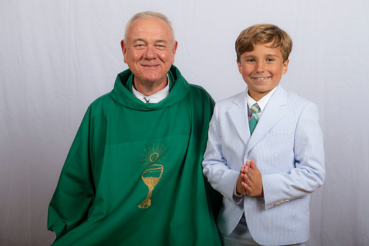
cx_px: 184
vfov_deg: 24.6
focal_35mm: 55
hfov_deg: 36.3
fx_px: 563
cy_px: 123
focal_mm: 55
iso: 320
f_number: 8
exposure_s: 1/200
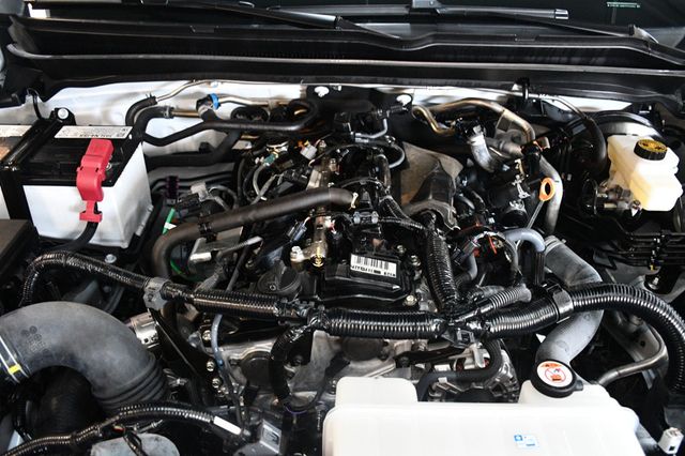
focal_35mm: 30
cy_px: 228
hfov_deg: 62.0
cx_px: 342
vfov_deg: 43.6
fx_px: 571
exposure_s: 1/80
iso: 3200
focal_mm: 20
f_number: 3.5
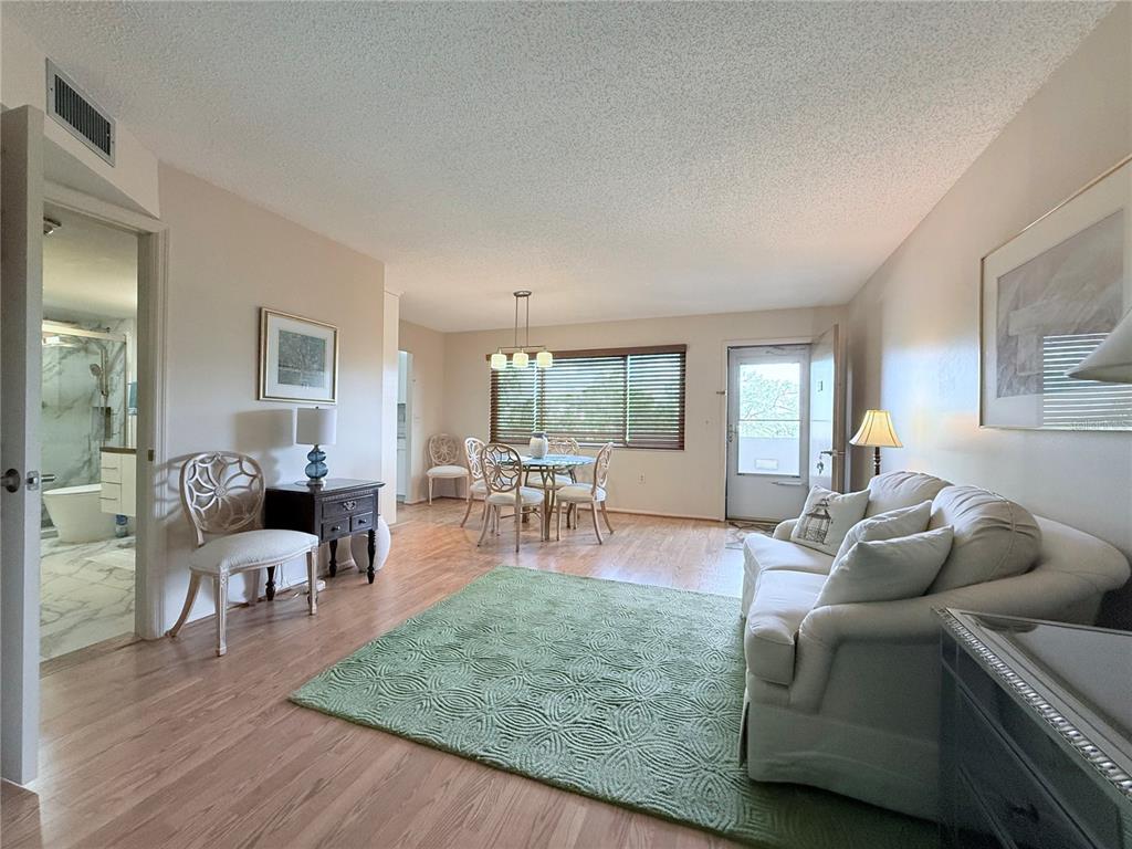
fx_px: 458
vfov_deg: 85.7
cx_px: 566
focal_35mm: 14
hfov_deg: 102.1
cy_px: 424
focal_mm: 2.22
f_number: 2.2
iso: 250
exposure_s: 1/120
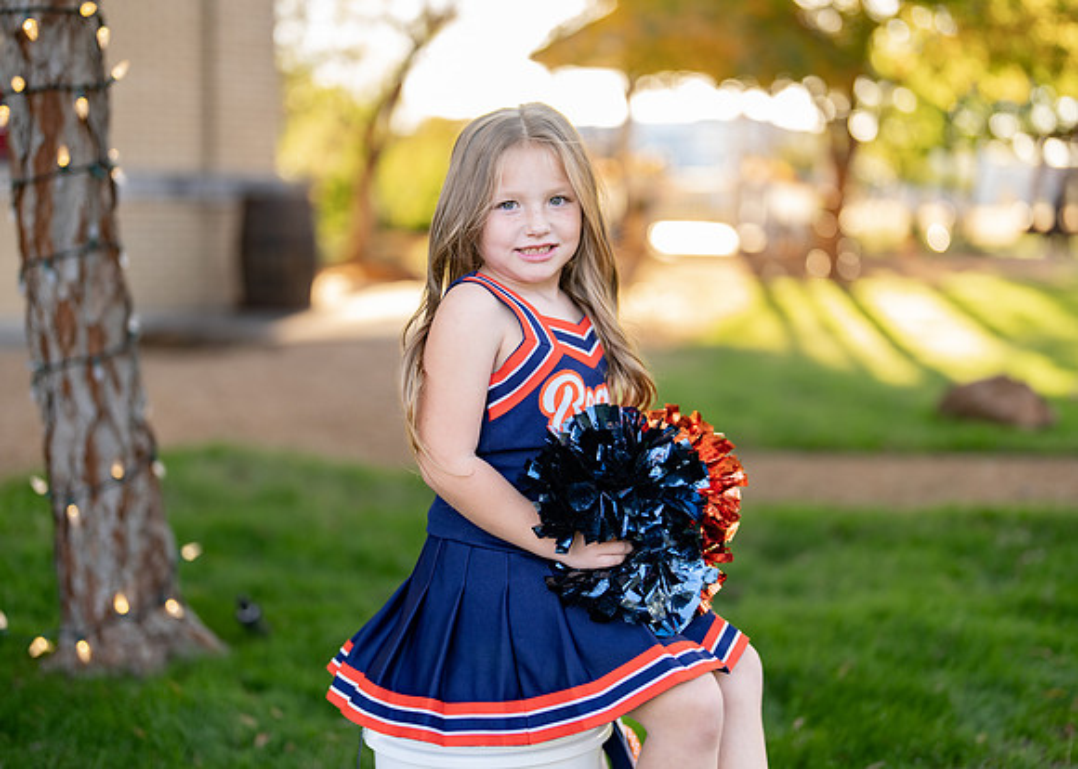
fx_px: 1604
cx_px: 539
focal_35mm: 52
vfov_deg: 27.0
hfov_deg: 37.2
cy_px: 384
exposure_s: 1/400
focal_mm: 50
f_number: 1.2
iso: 100
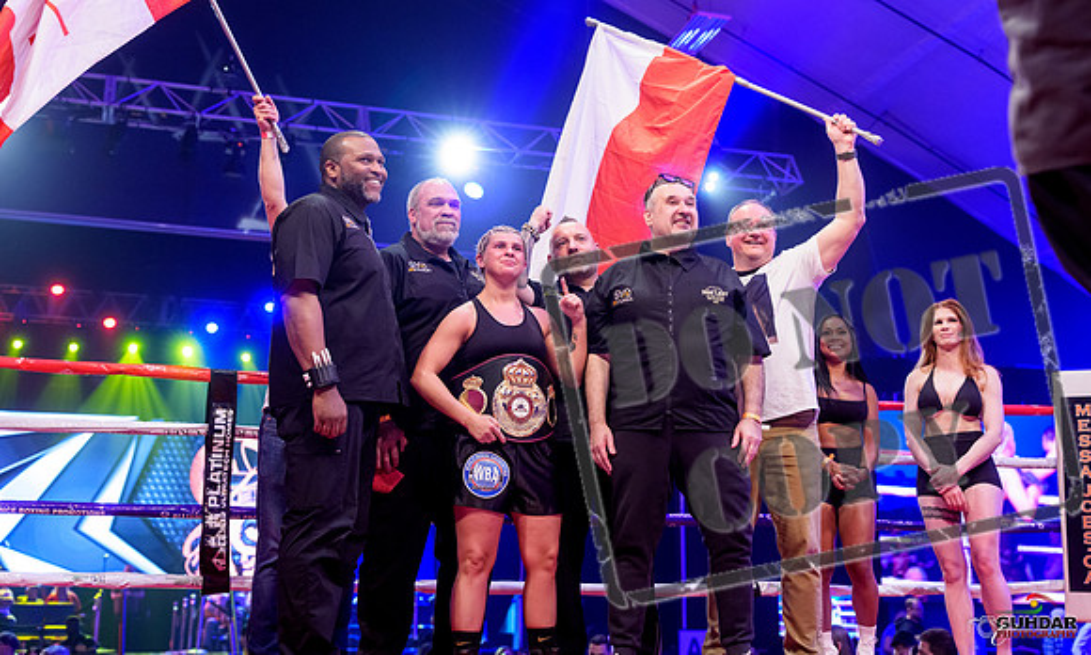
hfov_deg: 43.1
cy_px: 242
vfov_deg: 26.6
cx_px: 620
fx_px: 1378
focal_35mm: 47
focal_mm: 40
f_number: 2.8
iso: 2000
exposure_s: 1/80
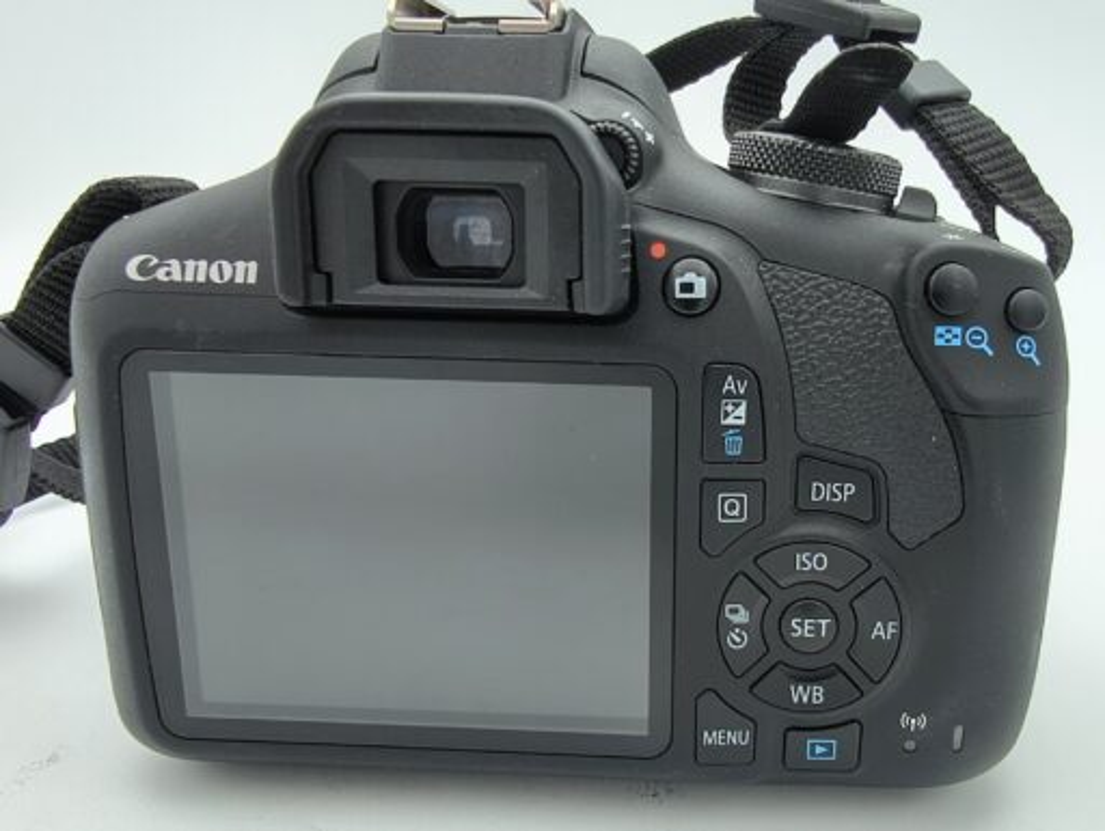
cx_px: 552
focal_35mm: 24
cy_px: 416
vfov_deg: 56.9
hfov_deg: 71.5
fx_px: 767
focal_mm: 1.83
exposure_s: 1/100
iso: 206
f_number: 2
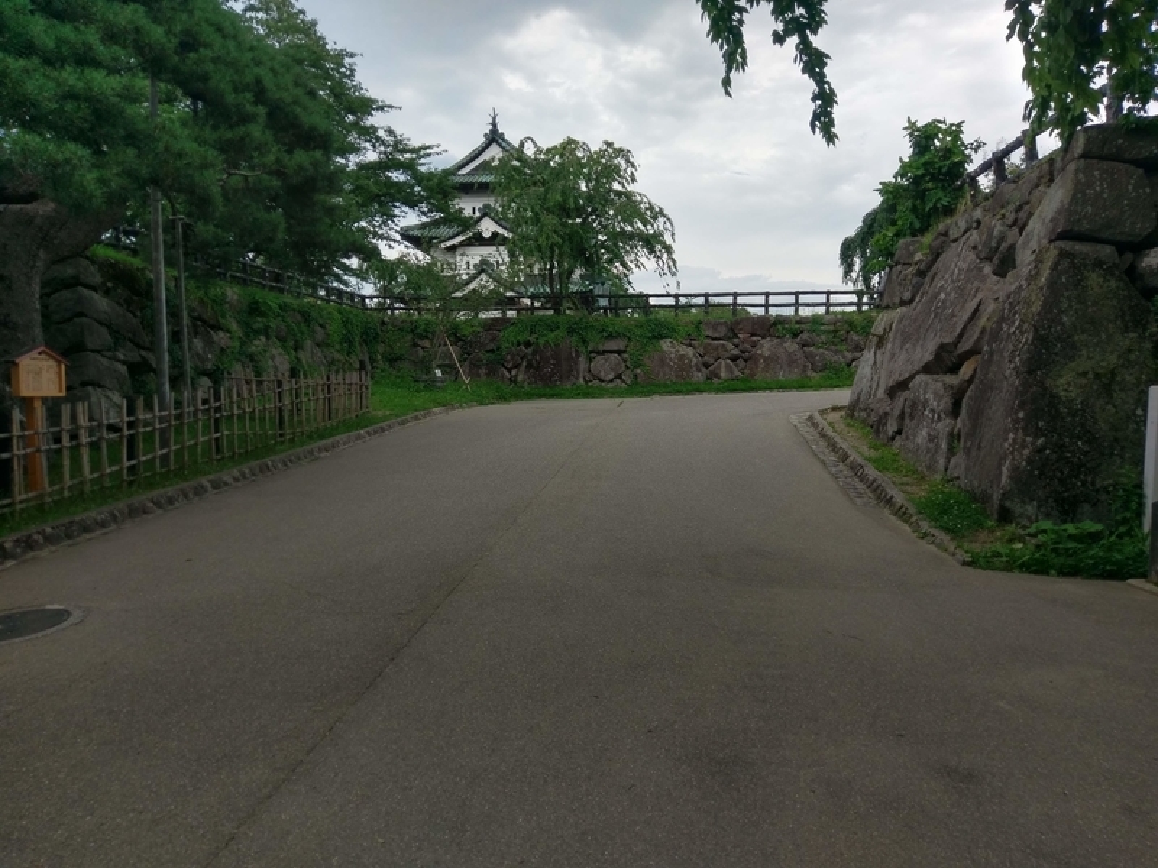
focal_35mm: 26
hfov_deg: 67.3
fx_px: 870
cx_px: 579
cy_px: 434
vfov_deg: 53.1
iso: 100
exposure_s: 1/1215
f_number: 1.8
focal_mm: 4.58
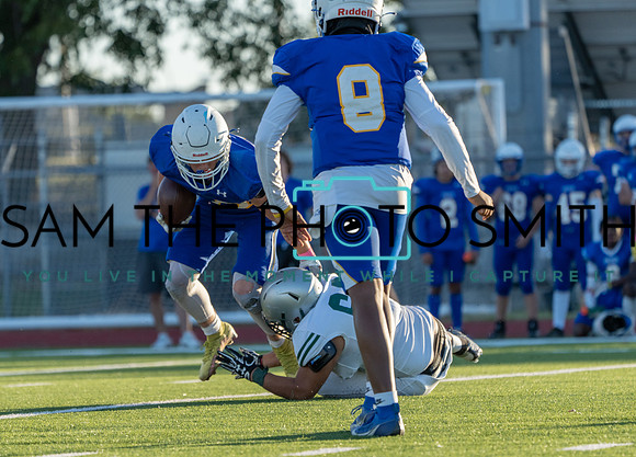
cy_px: 253
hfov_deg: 5.6
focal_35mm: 358
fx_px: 6479
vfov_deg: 4.0
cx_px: 256
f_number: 5.6
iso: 500
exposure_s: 1/1250
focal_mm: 291
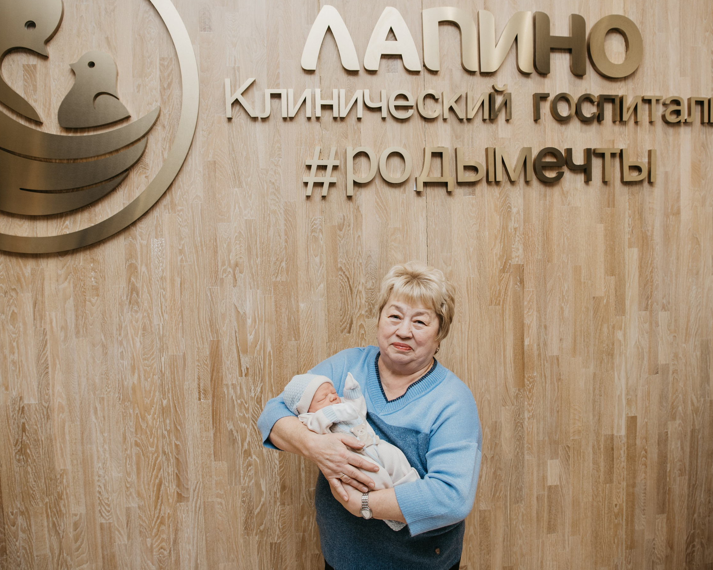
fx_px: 612
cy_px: 281
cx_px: 367
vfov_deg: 50.0
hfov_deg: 60.4
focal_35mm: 29
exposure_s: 1/160
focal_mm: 24
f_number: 4
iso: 160
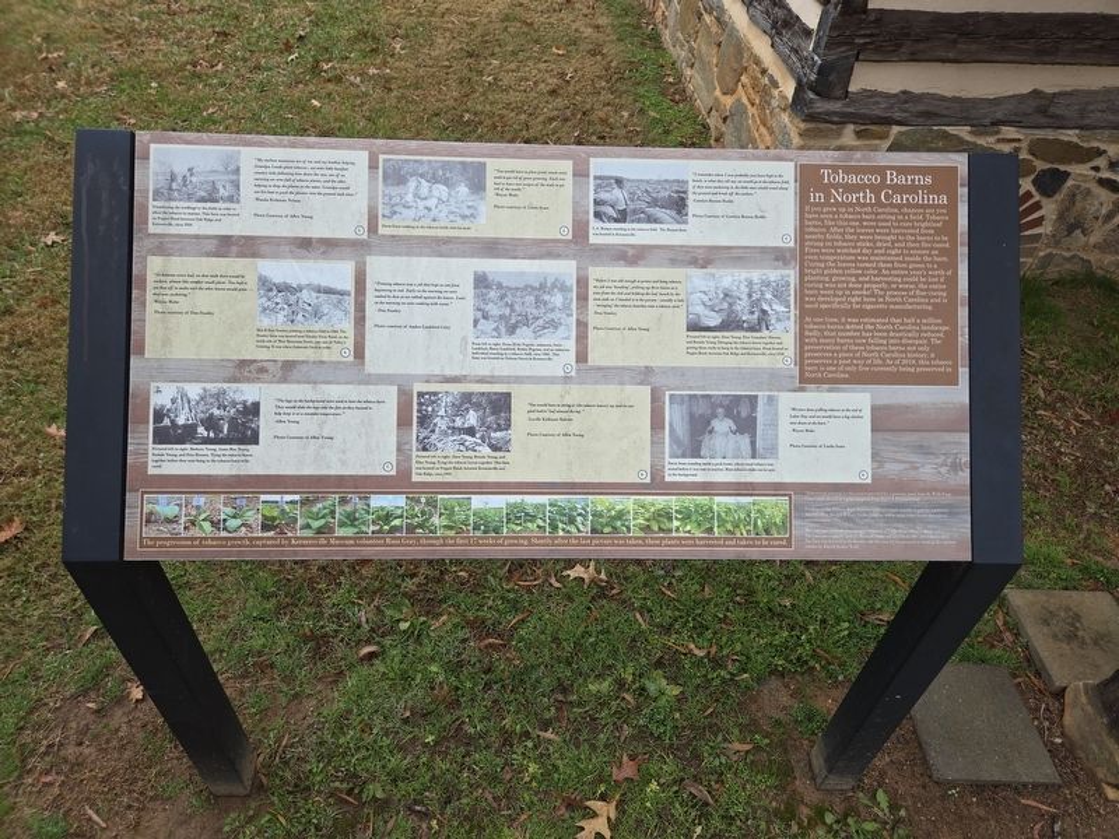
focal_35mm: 23
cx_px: 560
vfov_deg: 58.9
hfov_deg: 73.9
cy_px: 420
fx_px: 744
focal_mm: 5.4
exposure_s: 1/298
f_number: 1.8
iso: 25
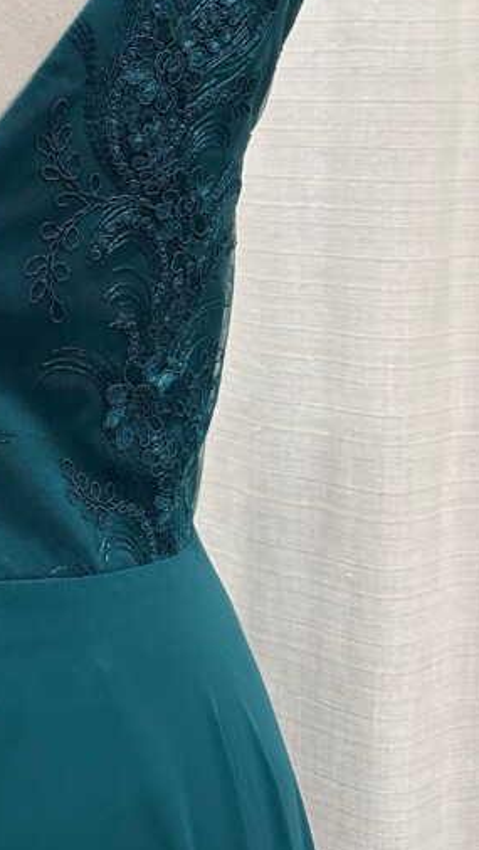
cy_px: 255
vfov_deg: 33.4
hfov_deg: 17.9
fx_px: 1399
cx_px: -180
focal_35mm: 62
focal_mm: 6.86
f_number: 1.78
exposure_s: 1/100
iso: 200
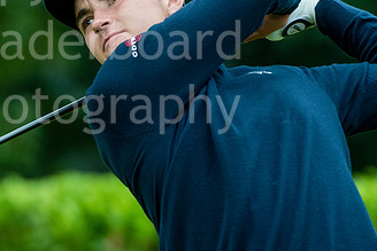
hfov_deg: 3.9
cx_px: 94
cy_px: 51
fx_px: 5563
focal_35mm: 531
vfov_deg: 2.6
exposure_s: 1/1000
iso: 1600
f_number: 4
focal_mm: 200
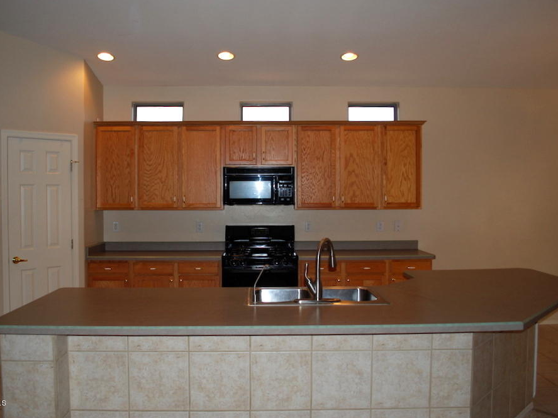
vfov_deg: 46.8
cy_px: 204
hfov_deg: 60.0
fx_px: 484
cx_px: 269
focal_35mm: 30
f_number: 3.5
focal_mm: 18
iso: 200
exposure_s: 1/60
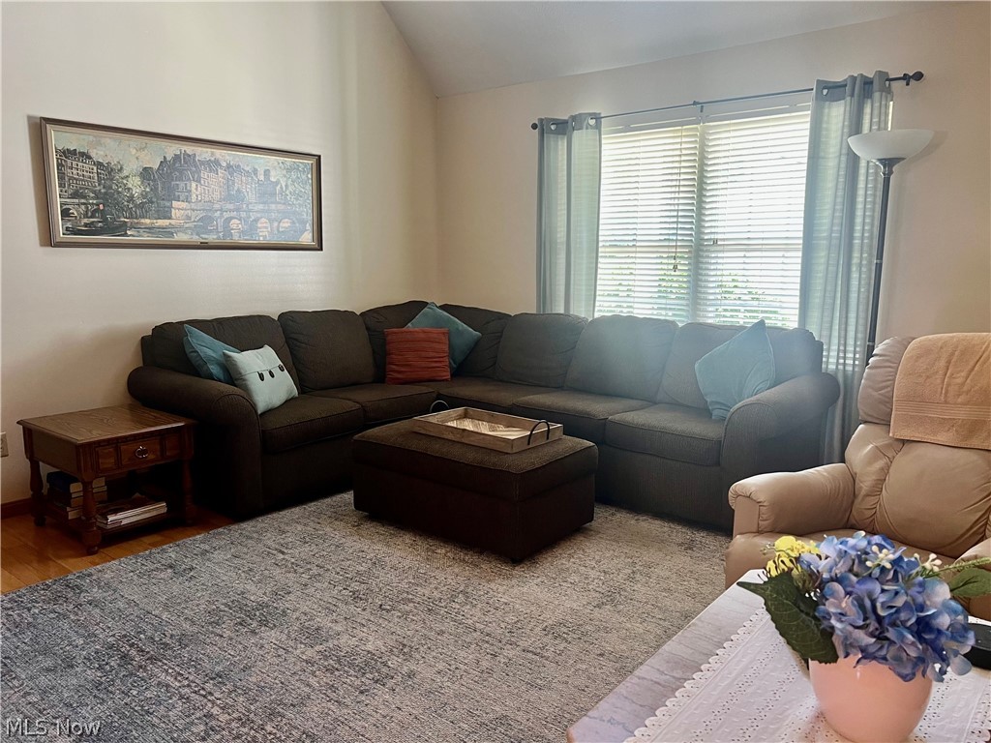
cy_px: 372
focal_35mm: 26
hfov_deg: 67.3
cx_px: 496
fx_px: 744
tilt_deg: -8.5
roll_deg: +0.1
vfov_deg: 53.1
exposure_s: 1/60
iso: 125
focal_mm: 5.7
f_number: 1.5
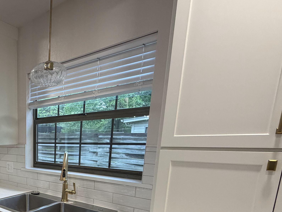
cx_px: 17
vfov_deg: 47.3
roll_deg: +0.8
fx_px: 220
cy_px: 182
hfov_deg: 54.8
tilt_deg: -11.2
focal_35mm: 27
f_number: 2.2
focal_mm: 2.22
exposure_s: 1/120
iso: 250
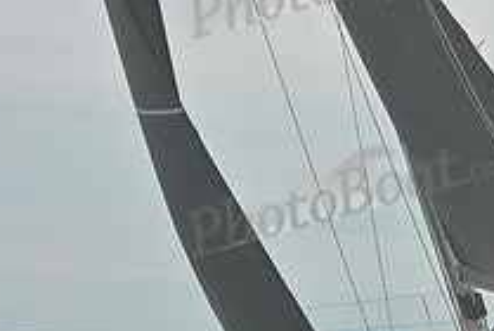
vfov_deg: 7.1
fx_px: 2666
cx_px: 645
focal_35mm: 194
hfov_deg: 10.4
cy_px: 285
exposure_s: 1/1250
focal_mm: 70
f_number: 11
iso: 320
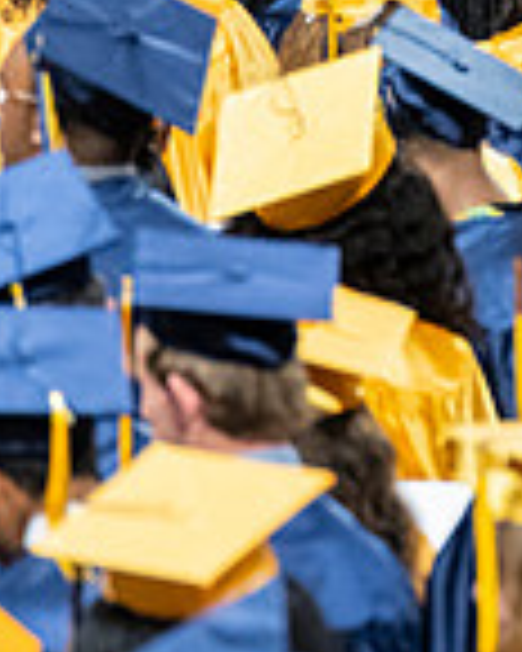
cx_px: 1217
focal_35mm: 905
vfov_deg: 2.1
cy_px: -310
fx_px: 17477
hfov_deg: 1.7
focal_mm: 200
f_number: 4
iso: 2000
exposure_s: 1/200
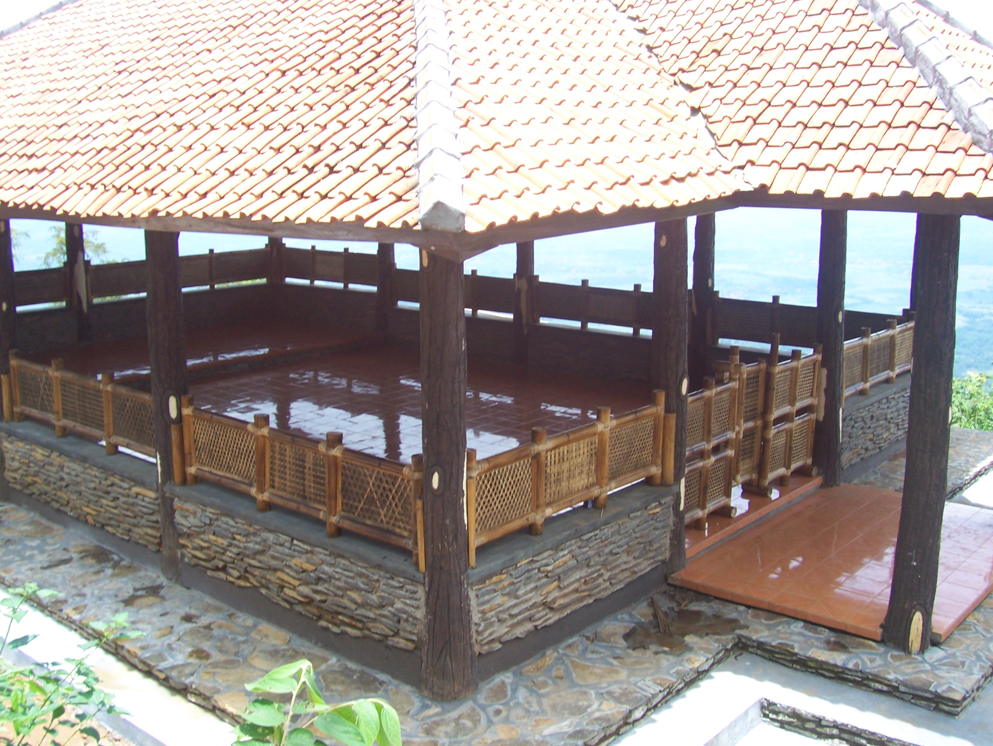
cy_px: 333
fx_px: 1091
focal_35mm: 38
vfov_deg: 37.7
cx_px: 497
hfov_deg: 48.9
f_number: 2.7
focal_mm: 5.6
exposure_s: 1/400
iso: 80
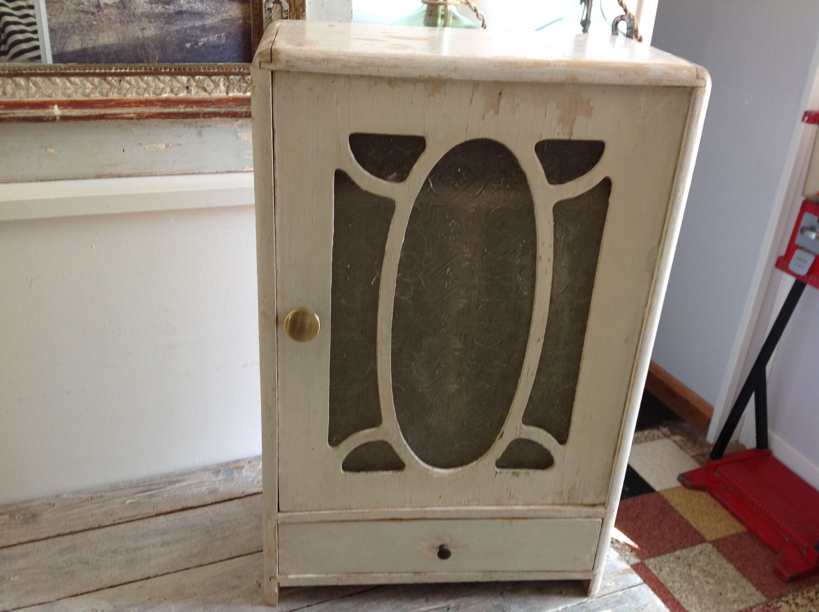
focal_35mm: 35
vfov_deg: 40.6
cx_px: 410
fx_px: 827
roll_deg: -3.5
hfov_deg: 52.7
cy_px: 306
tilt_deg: -25.6
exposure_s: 1/20
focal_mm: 4.28
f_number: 2.4
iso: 50
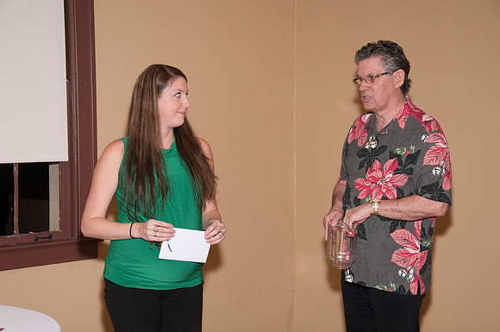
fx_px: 936
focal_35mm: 68
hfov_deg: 29.9
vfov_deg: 20.1
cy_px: 166
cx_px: 250
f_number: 5.6
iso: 800
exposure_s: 1/80
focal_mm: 45
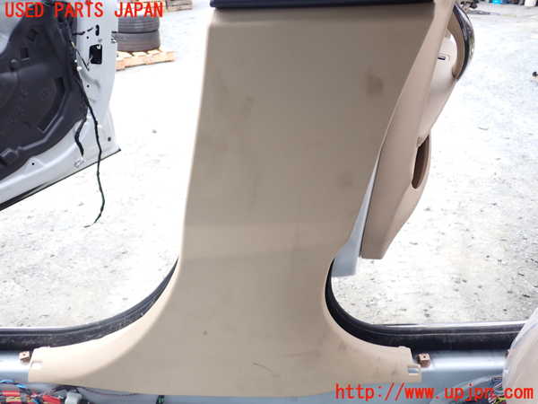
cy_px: 202
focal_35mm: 30
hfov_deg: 60.0
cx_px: 269
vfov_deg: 46.8
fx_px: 466
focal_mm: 5.4
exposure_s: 1/30
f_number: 6.3
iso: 100
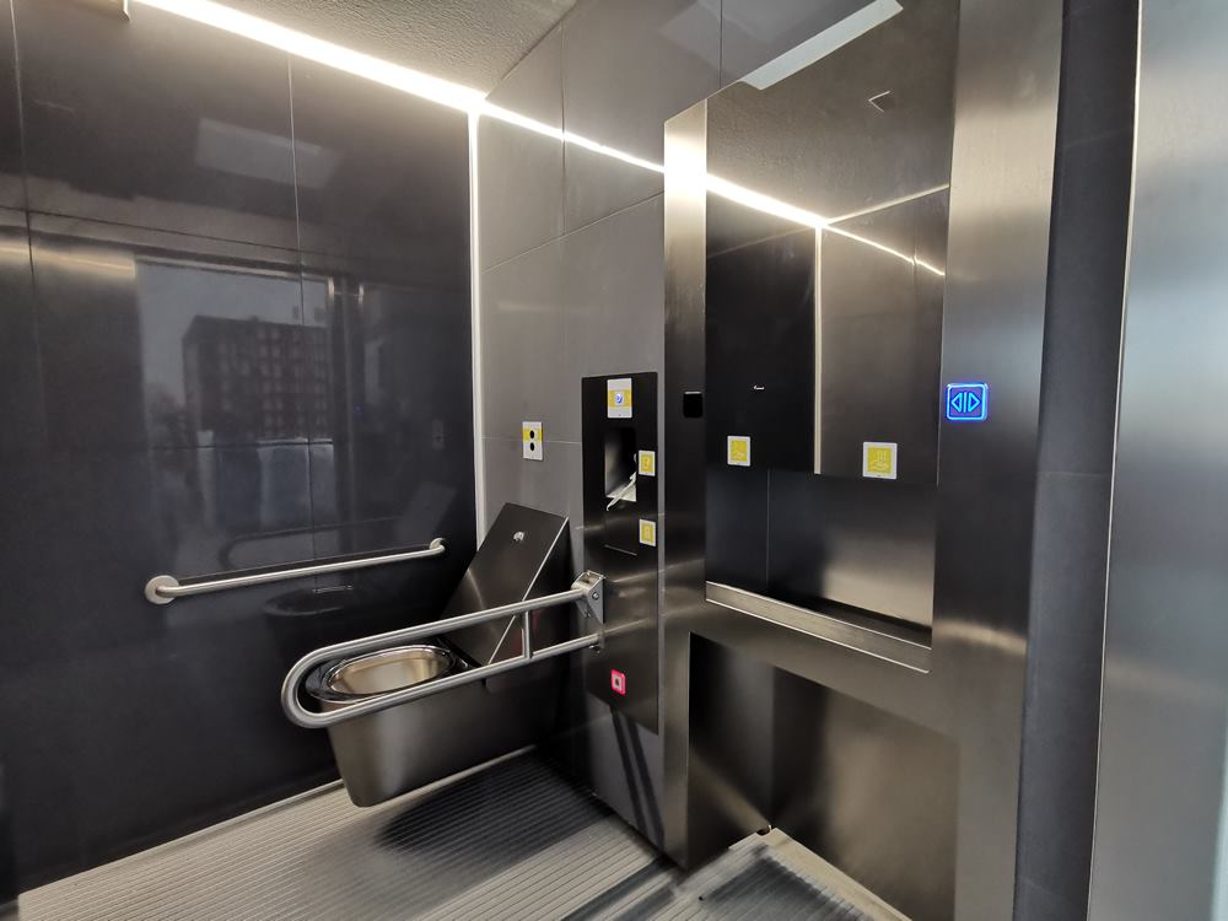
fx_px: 603
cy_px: 460
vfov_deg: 74.7
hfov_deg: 91.0
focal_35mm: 17
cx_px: 614
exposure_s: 1/33.3
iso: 320
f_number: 2.2
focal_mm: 2.26
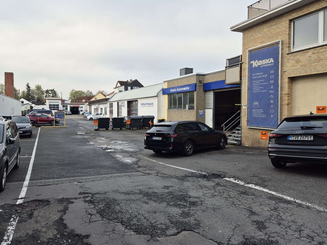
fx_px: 246
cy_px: 114
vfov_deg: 53.0
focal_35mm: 26
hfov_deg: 67.1
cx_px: 146
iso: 25
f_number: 1.8
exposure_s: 1/634
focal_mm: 5.4
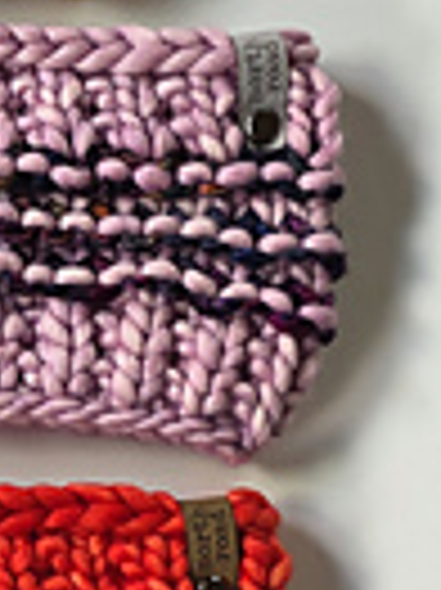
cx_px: -306
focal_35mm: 88
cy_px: 437
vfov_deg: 22.1
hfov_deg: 15.0
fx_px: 1497
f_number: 1.7
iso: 200
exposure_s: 1/120
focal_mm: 6.3
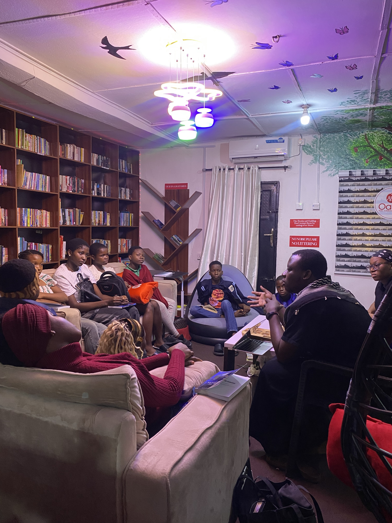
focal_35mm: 26
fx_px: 393
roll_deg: +0.6
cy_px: 262
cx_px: 196
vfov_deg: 67.3
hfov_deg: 53.1
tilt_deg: -3.2
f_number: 1.8
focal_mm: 4.25
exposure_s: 1/60
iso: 200
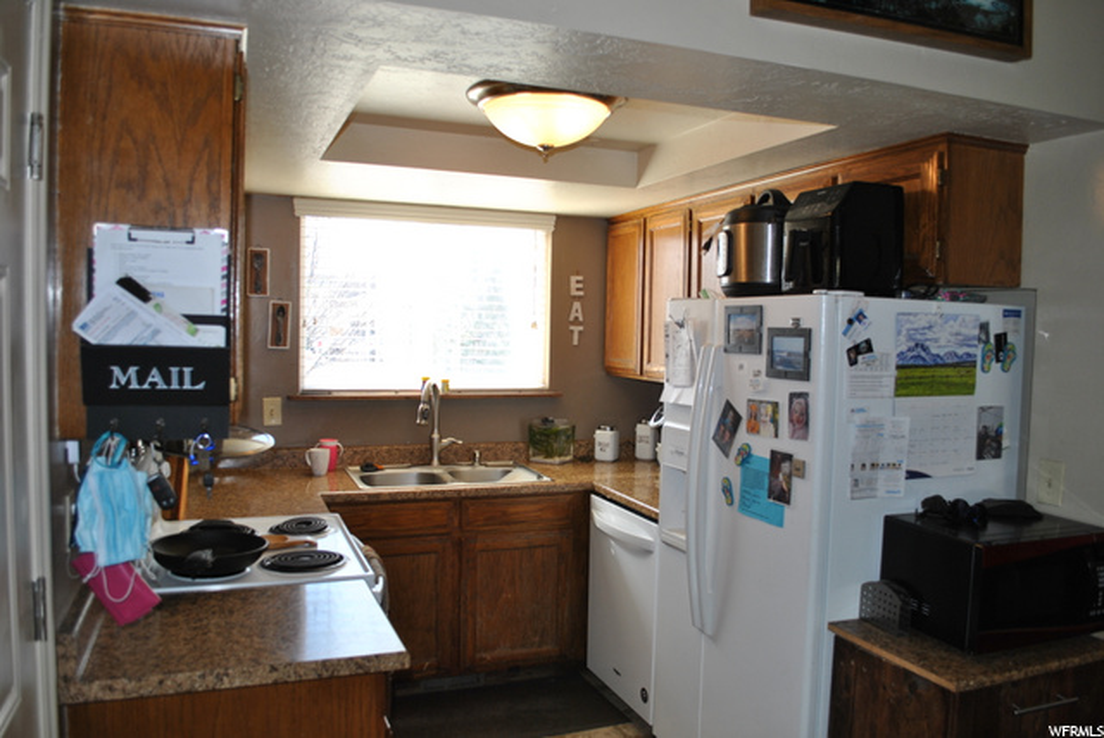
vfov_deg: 48.0
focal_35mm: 27
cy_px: 369
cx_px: 552
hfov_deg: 67.3
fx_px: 829
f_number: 3.5
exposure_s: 1/125
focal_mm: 18
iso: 180
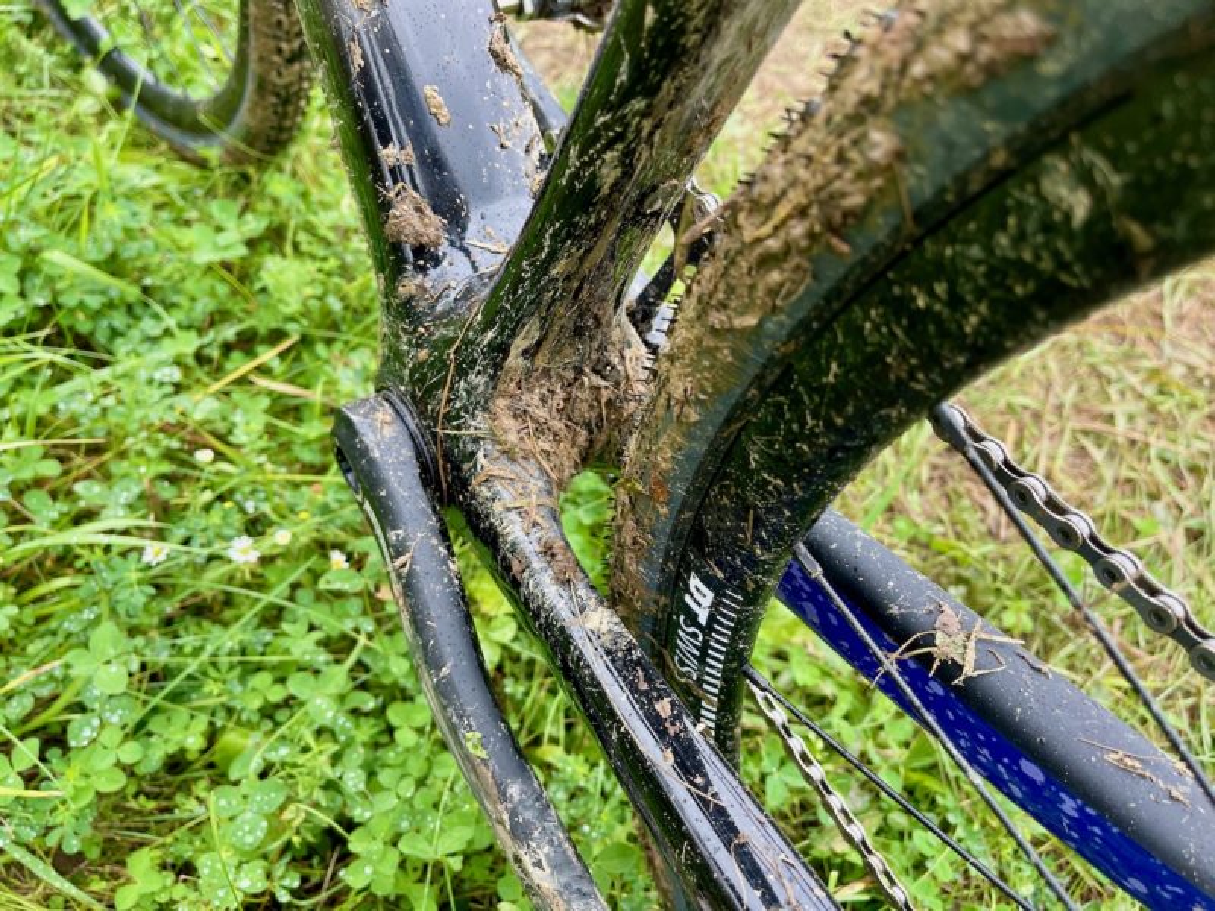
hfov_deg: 67.3
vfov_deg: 53.1
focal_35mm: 26
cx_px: 608
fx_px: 913
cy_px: 456
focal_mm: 5.1
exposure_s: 1/121
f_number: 1.6
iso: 50
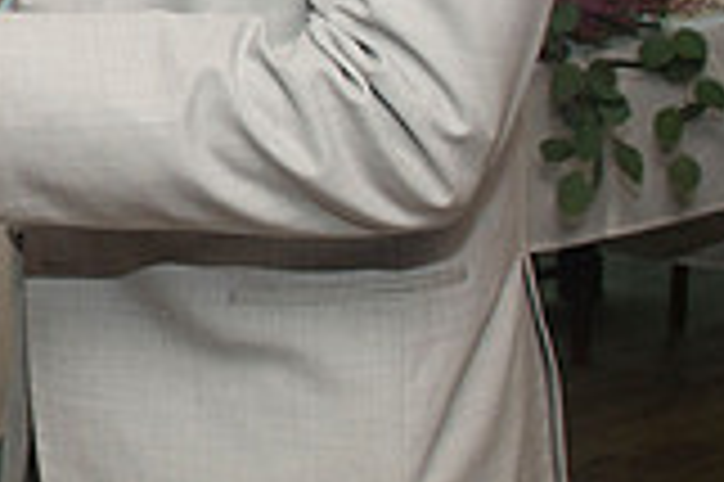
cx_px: -283
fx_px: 2170
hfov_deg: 17.5
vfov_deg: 12.0
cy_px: -266
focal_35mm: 108
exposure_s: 1/80
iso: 400
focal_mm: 20
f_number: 5.6
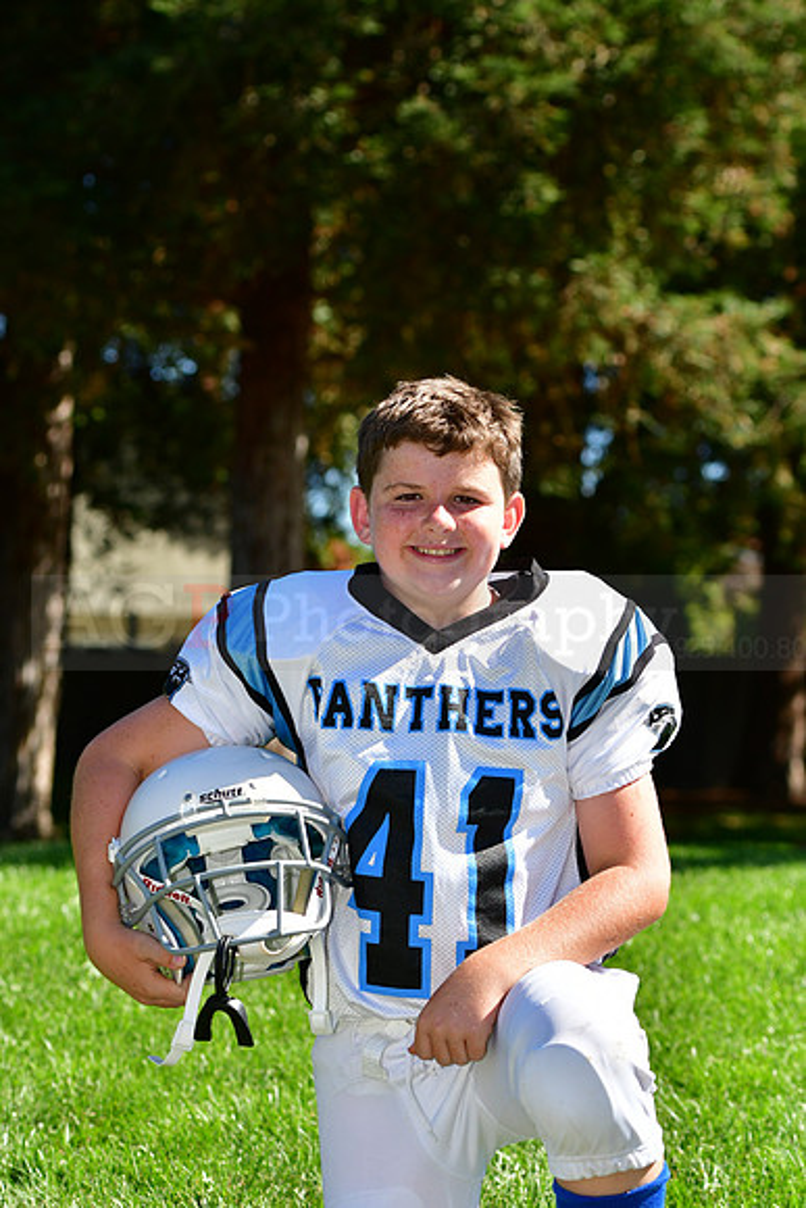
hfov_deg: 11.7
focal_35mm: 117
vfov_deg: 17.5
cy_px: 604
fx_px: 3927
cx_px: 403
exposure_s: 1/2500
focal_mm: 78
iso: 400
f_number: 4.5
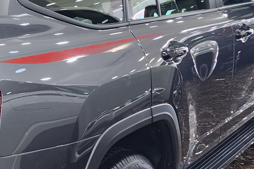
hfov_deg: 26.4
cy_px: 96
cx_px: -29
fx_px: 494
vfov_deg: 19.4
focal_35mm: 70
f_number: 1.8
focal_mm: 6.4
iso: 200
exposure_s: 1/100
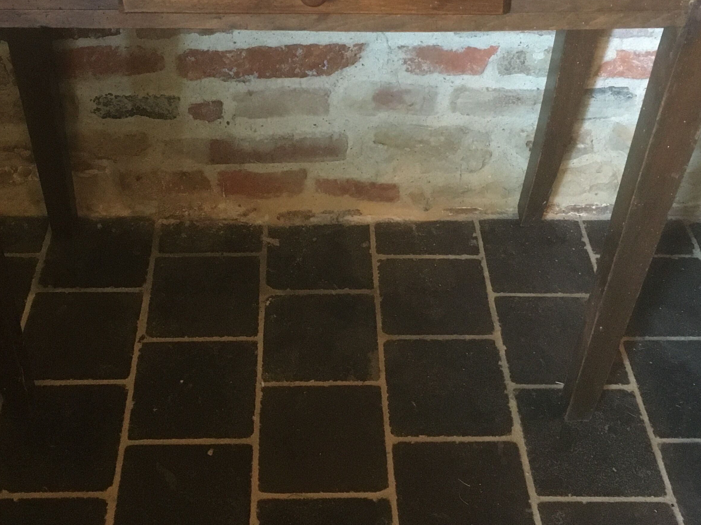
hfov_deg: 38.1
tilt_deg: -34.5
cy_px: 113
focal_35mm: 50
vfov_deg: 28.5
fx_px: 1012
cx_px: 314
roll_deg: -1.0
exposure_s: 1/17
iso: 320
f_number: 2.2
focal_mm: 4.15
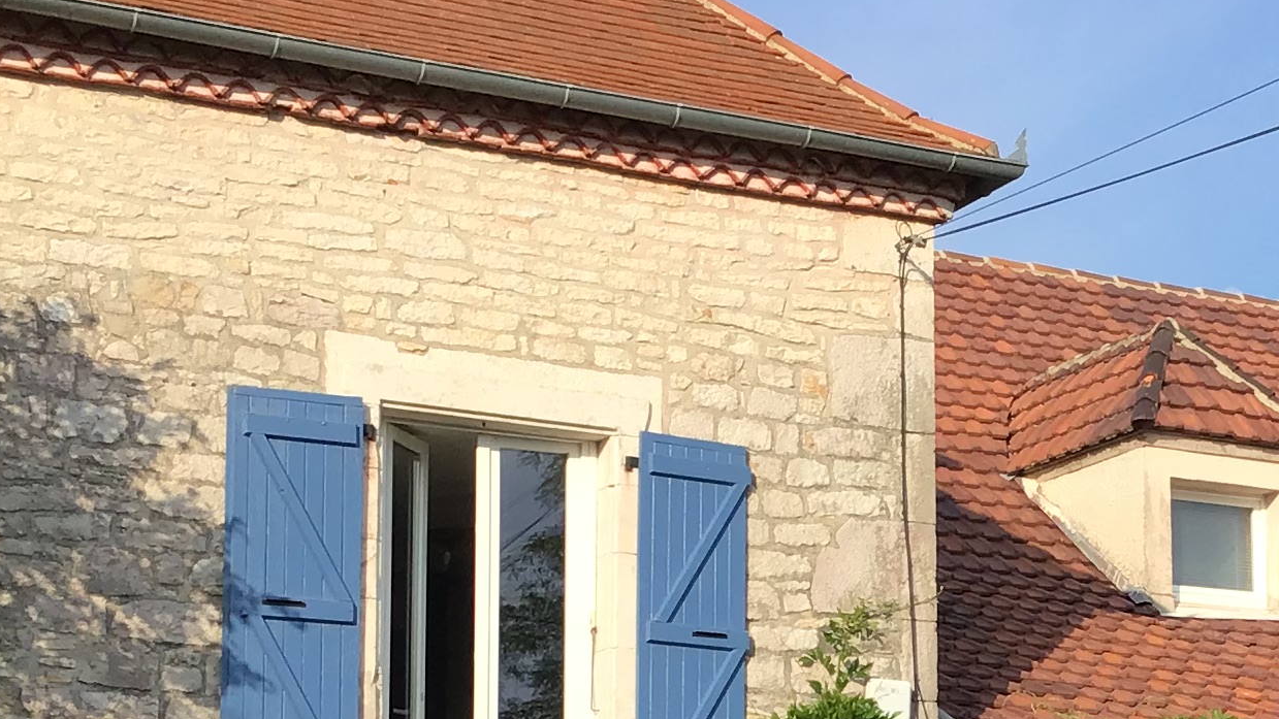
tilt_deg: +7.3
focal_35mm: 89
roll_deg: +0.2
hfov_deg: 23.5
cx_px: 1064
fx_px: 3018
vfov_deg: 13.4
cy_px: 697
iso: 25
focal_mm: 3.3
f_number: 2.4
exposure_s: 1/926
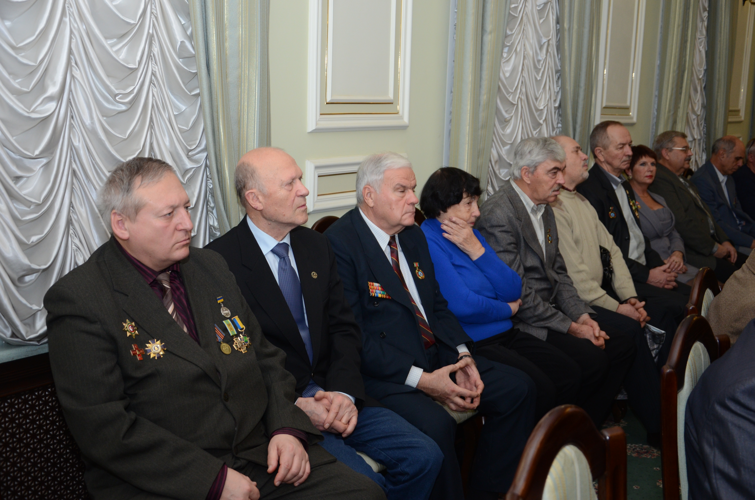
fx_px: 879
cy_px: 250
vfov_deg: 31.8
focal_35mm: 42
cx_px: 378
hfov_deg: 46.5
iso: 640
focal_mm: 28
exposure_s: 1/160
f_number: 4
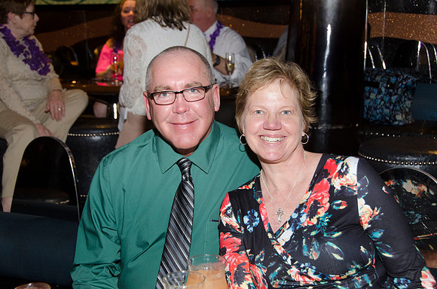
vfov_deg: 25.6
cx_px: 218
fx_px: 636
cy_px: 144
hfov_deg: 37.9
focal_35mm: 52
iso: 400
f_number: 5.6
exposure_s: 1/60
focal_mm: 35
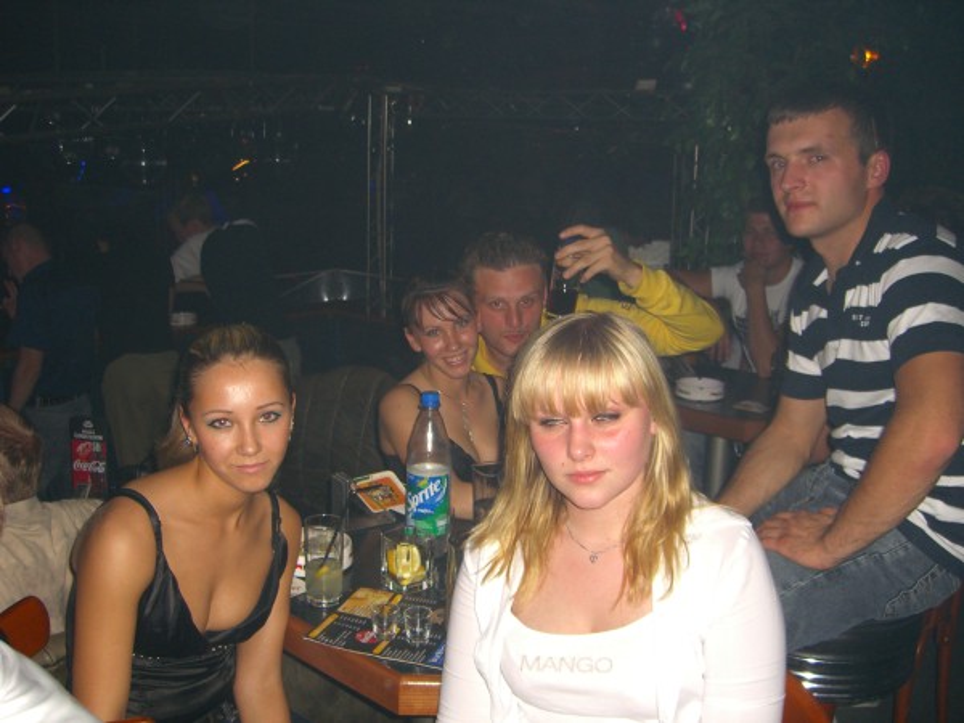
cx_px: 482
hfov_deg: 49.0
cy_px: 362
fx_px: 1058
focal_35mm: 38
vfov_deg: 37.7
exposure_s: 1/60
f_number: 2.8
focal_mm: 7.9
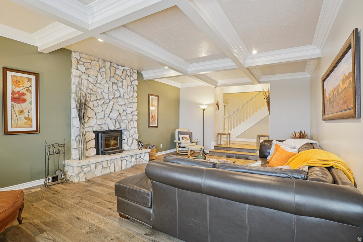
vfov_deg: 67.4
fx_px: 182
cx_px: 182
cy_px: 121
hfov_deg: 90.0
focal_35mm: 18
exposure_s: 1/5
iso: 400
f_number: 8
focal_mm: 18
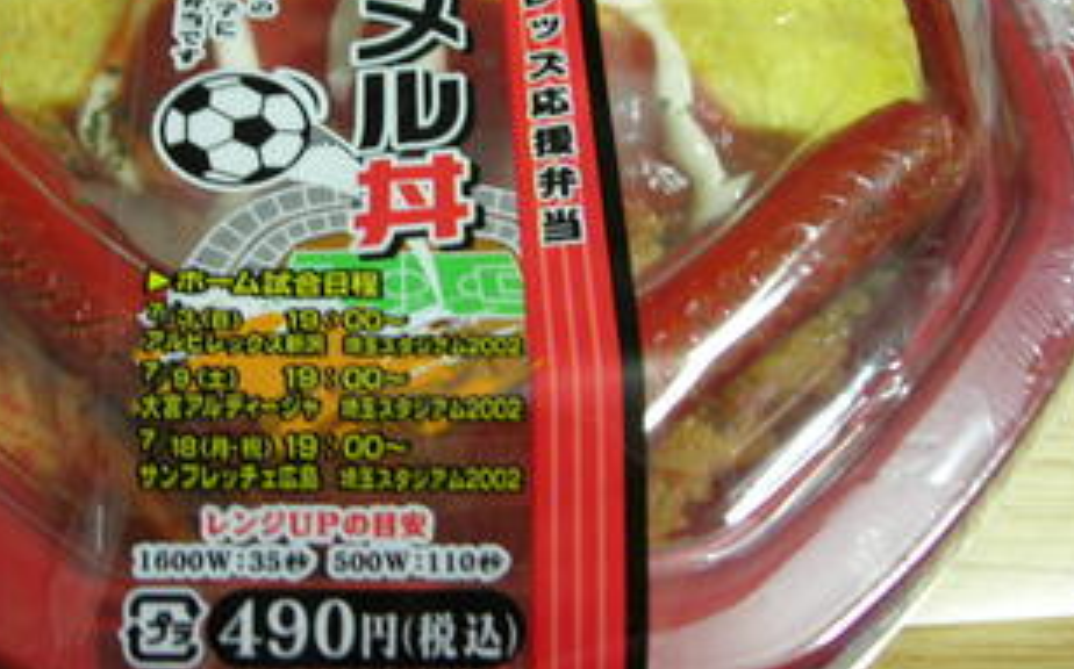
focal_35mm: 55
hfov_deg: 36.7
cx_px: 408
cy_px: 190
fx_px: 1609
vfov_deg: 23.3
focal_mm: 7.8
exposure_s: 1/4.1
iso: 88
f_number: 2.8
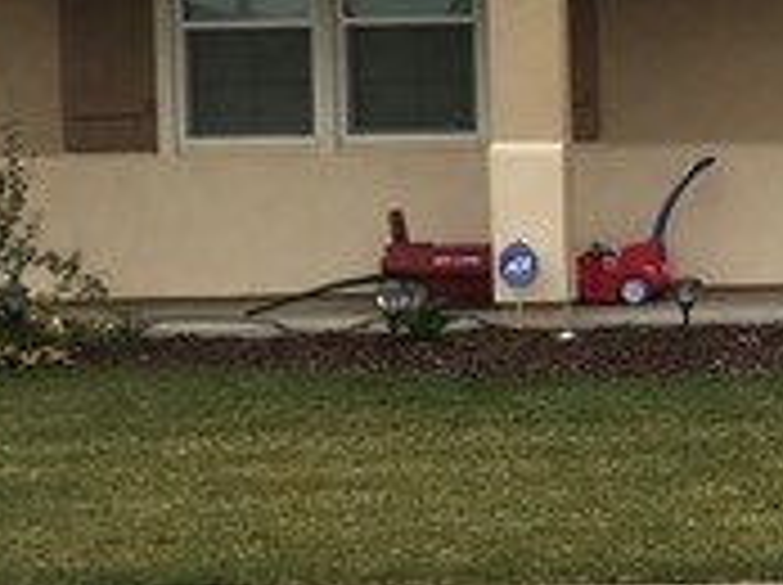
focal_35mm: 103
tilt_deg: -0.1
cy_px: 248
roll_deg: +2.8
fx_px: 2327
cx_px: 1166
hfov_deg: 17.3
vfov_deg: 14.3
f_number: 1.8
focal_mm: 3.99
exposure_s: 1/660
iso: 20
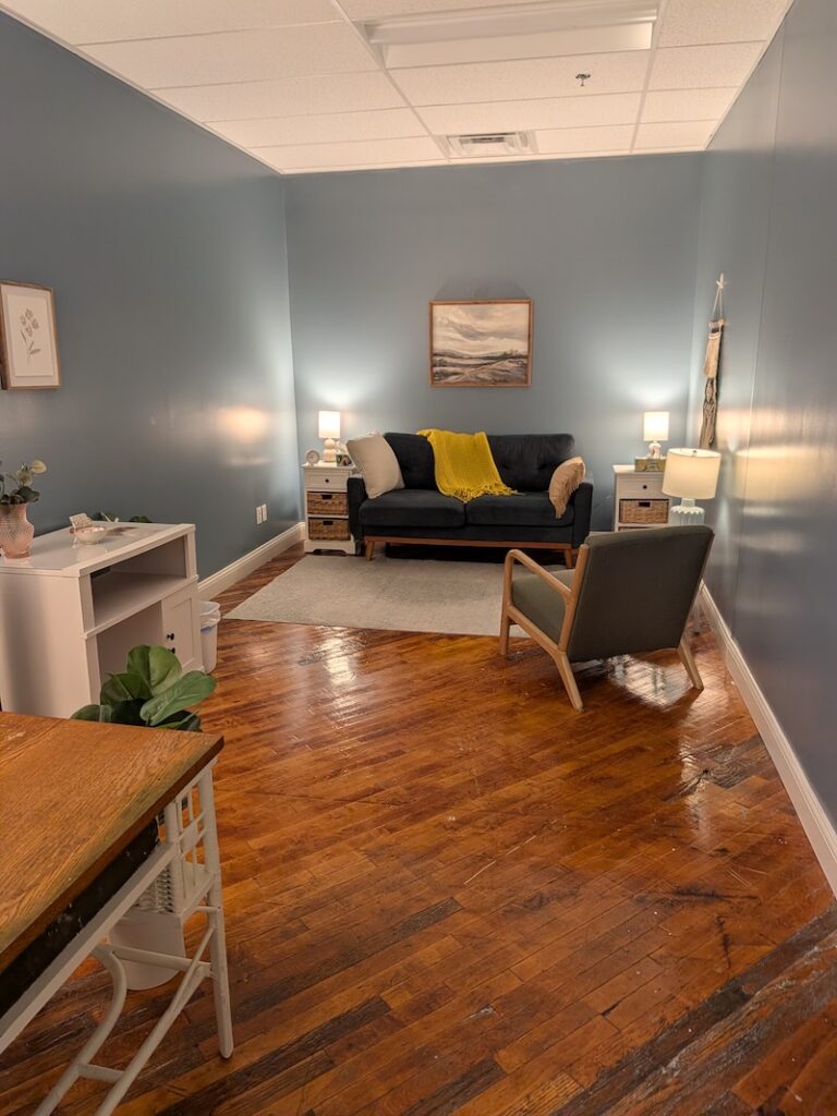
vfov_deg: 71.6
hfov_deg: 56.8
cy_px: 558
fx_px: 774
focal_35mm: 24
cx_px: 418
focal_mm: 4.53
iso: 46
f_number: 1.7
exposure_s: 1/120
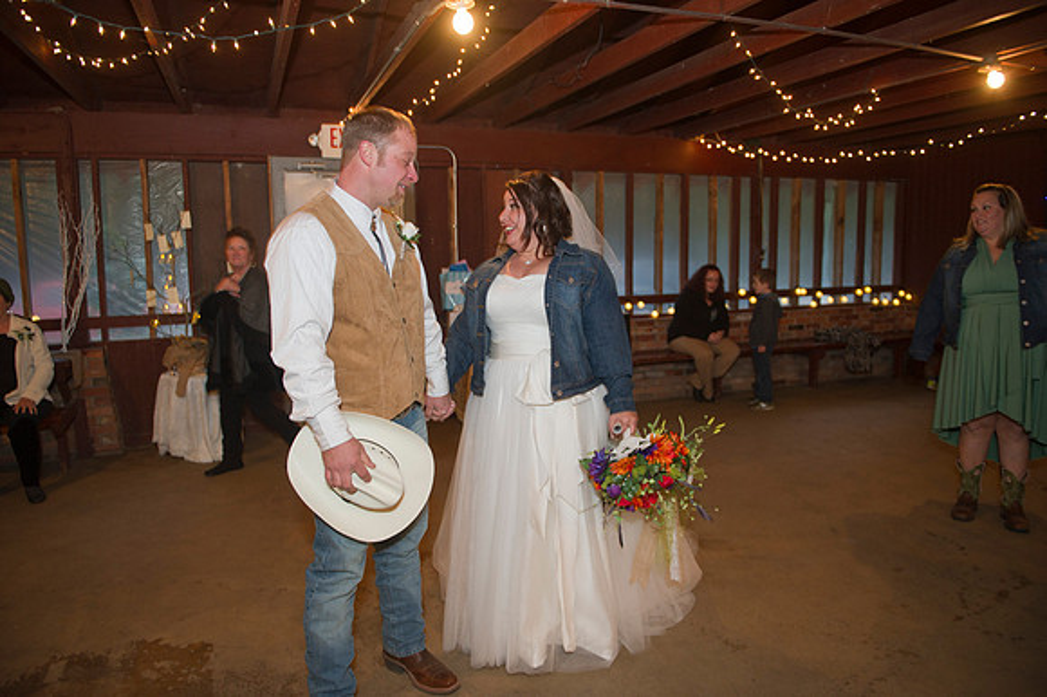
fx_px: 698
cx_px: 524
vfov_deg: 53.1
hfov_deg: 73.8
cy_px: 348
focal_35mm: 24
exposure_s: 1/40
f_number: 2.8
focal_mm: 24
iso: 800
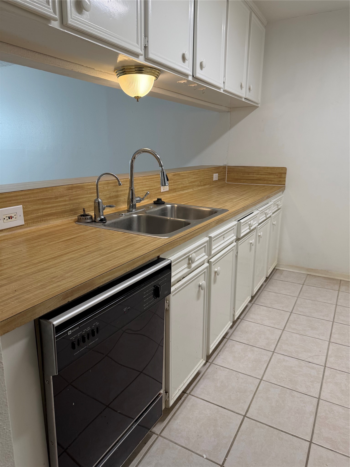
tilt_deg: -14.0
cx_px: 175
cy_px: 234
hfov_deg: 56.8
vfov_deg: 71.6
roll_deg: +0.1
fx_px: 324
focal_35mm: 24
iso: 100
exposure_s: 1/120
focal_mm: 6.76
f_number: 1.78
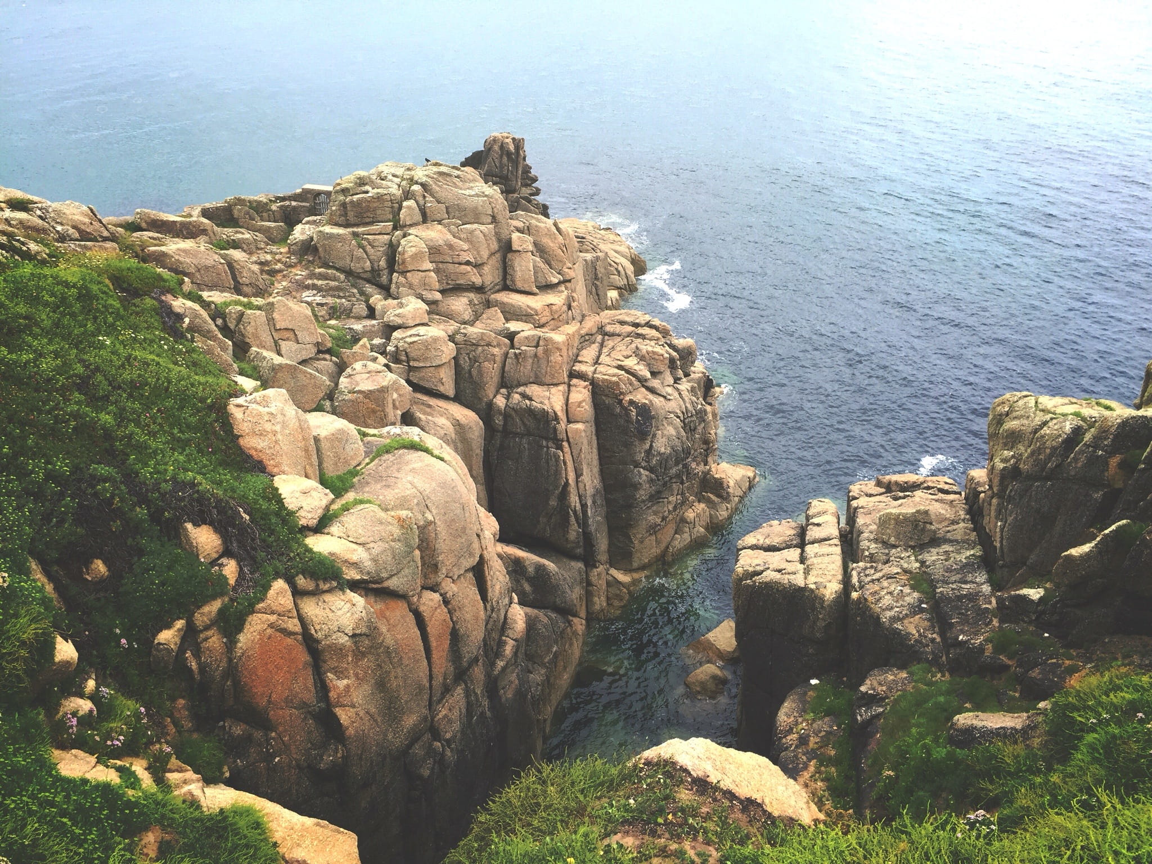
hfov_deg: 61.7
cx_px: 576
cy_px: 432
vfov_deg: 48.2
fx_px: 965
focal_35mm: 29
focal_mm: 4.15
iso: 32
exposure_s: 1/527
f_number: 2.2
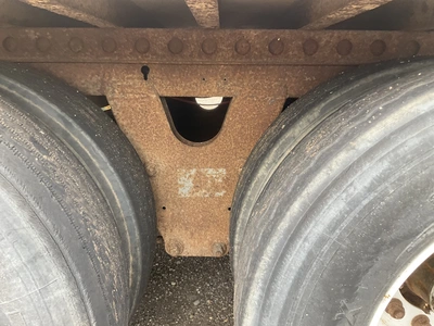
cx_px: 217
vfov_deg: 48.2
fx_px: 364
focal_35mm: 29
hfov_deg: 61.7
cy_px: 163
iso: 40
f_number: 1.8
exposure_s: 1/122
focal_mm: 3
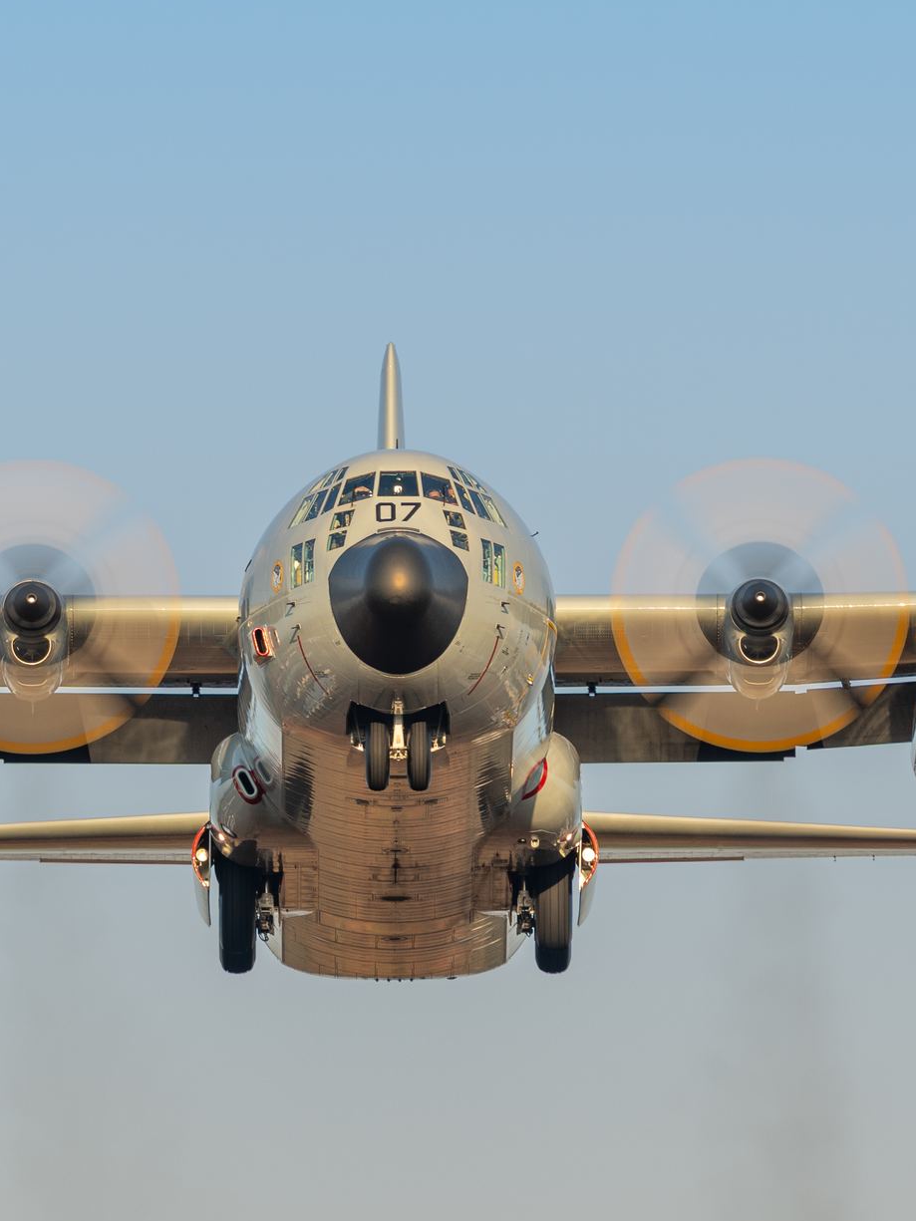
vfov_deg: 1.9
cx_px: 349
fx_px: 37463
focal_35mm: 1062
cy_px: 564
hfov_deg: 1.4
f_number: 8
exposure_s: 1/80
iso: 32
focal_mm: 380
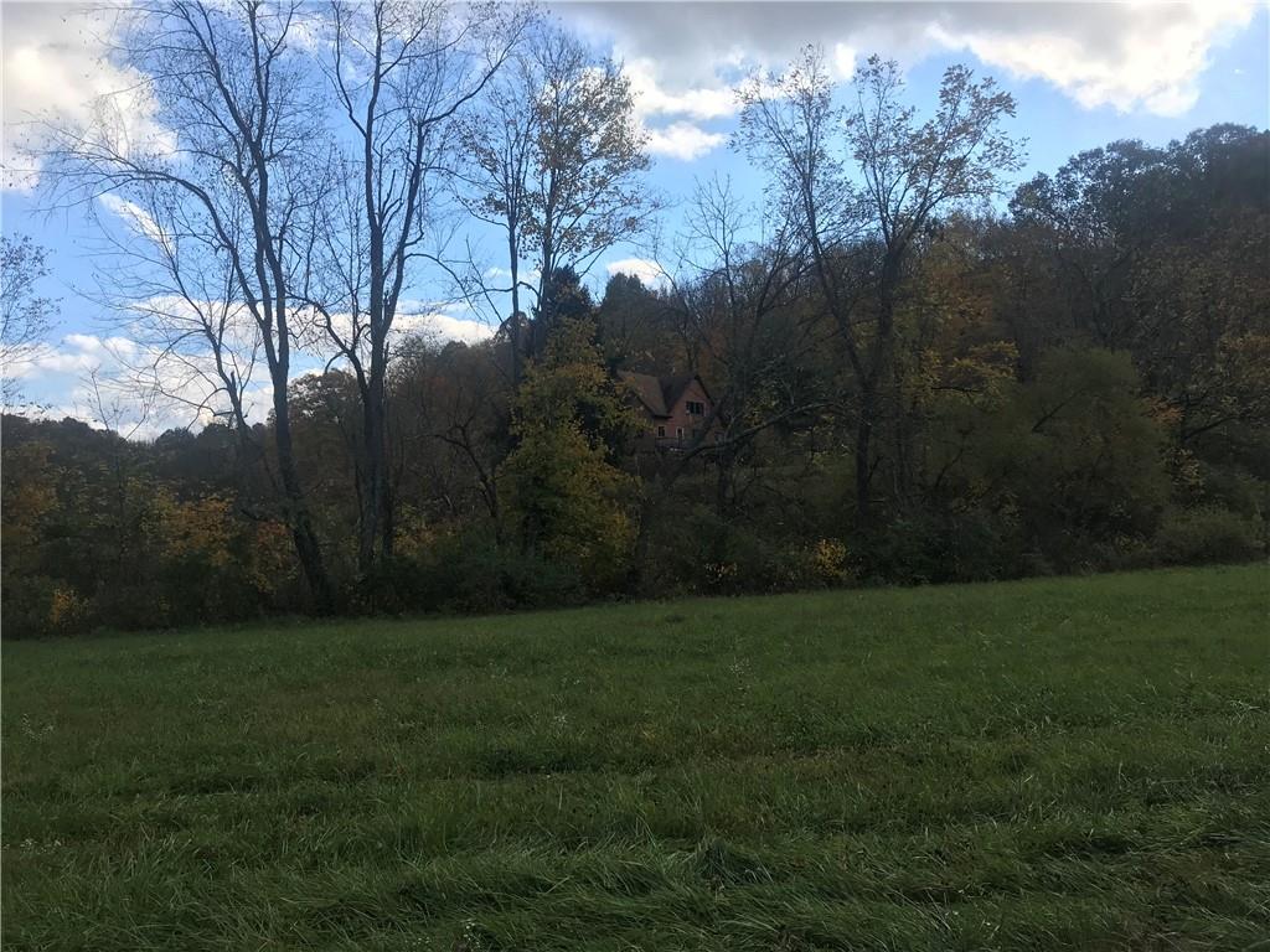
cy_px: 476
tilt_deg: +5.1
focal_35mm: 28
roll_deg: +1.4
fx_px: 1027
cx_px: 635
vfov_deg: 49.7
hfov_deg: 63.4
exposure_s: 1/1497
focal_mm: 3.99
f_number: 1.8
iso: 20
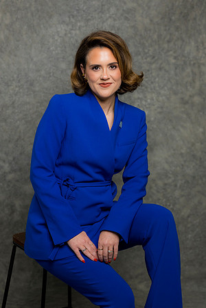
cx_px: 103
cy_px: 154
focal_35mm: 85
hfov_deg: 16.1
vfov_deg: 23.9
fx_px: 730
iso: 125
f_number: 5
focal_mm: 85
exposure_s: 1/200
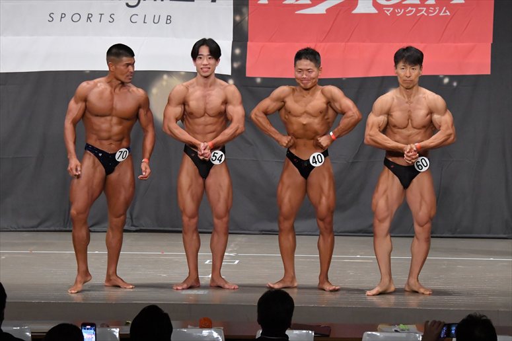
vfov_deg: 8.2
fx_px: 2388
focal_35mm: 168
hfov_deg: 12.2
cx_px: 256
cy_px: 170
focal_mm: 112
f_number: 5.6
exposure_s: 1/400
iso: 6400
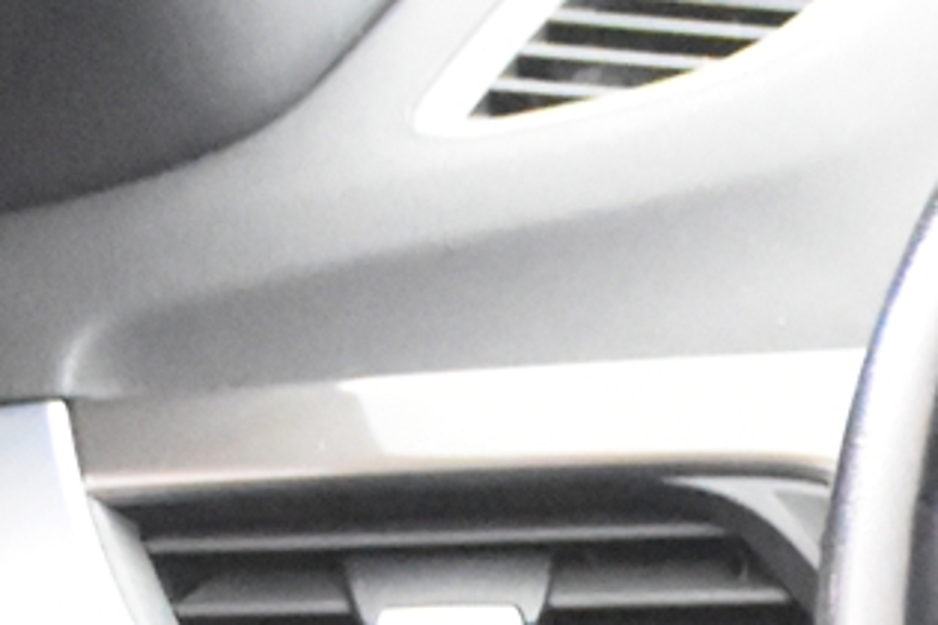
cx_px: 1739
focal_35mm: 238
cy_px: 1333
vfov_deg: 5.6
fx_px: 6201
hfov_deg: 8.3
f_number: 3.2
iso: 12800
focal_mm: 26
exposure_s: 1/30
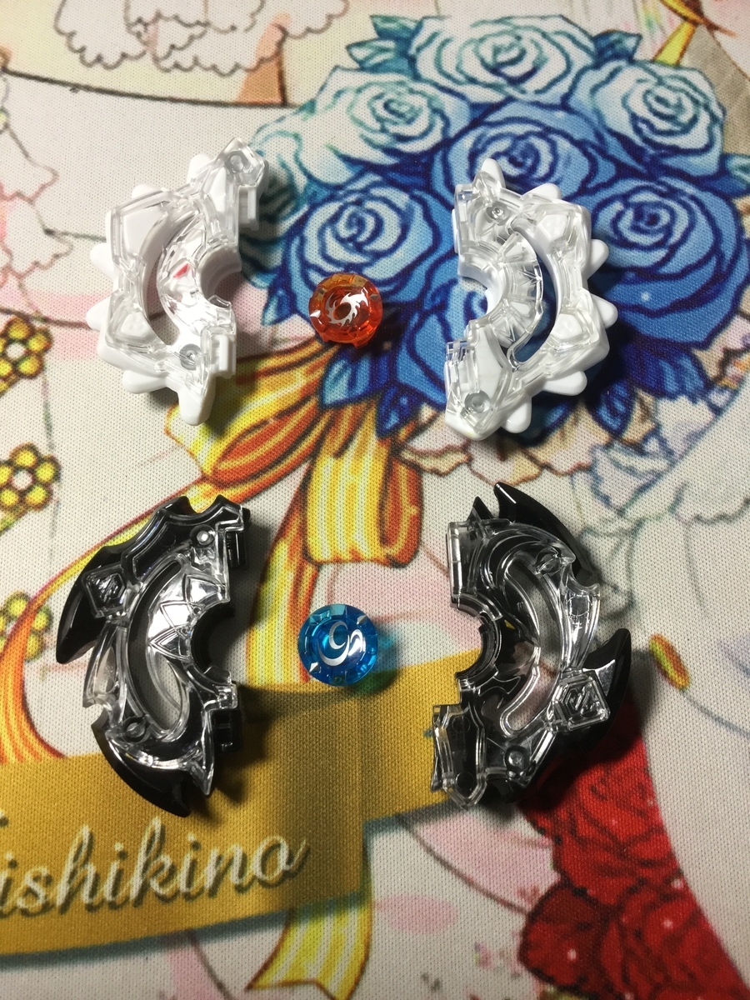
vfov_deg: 58.4
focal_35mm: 31
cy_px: 500
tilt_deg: -73.8
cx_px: 375
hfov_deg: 45.4
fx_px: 896
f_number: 2.4
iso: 25
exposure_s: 1/40
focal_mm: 3.3
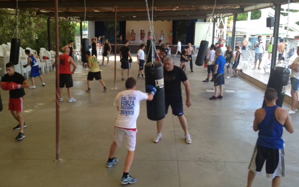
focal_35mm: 38
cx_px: 149
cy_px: 80
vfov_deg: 33.6
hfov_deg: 51.5
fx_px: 310
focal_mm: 4.28
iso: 80
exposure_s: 1/120
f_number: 2.4
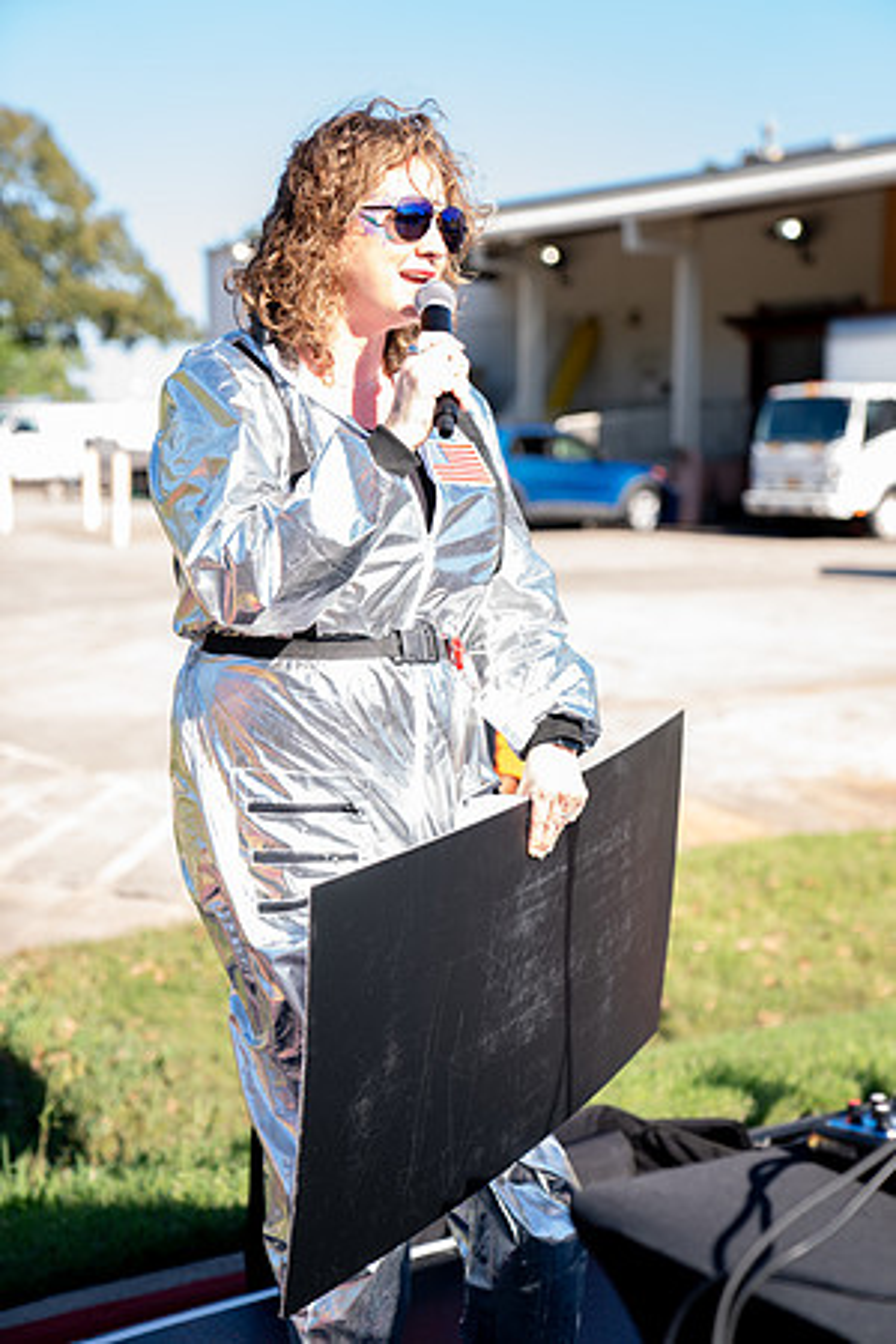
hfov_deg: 23.0
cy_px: 672
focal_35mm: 59
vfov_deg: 33.9
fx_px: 2202
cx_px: 448
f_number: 2.8
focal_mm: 59
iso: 100
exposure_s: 1/250
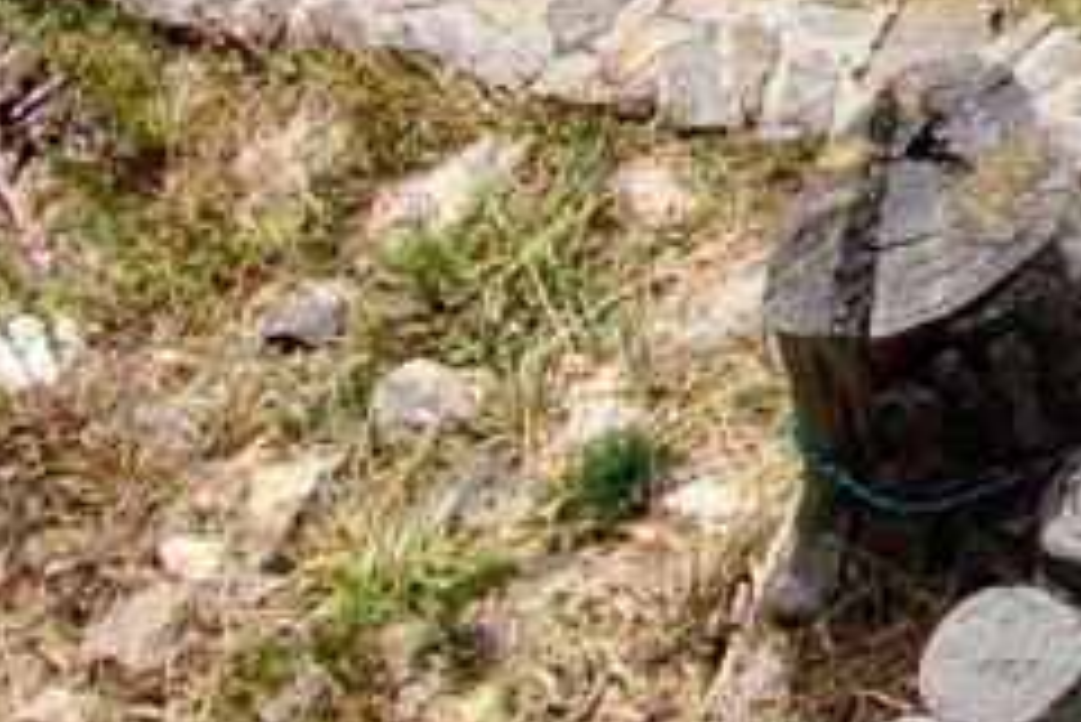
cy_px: -1305
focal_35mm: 136
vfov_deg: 8.7
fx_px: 4086
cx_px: 3265
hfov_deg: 10.5
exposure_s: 1/1182
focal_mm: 3.7
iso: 100
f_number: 2.8
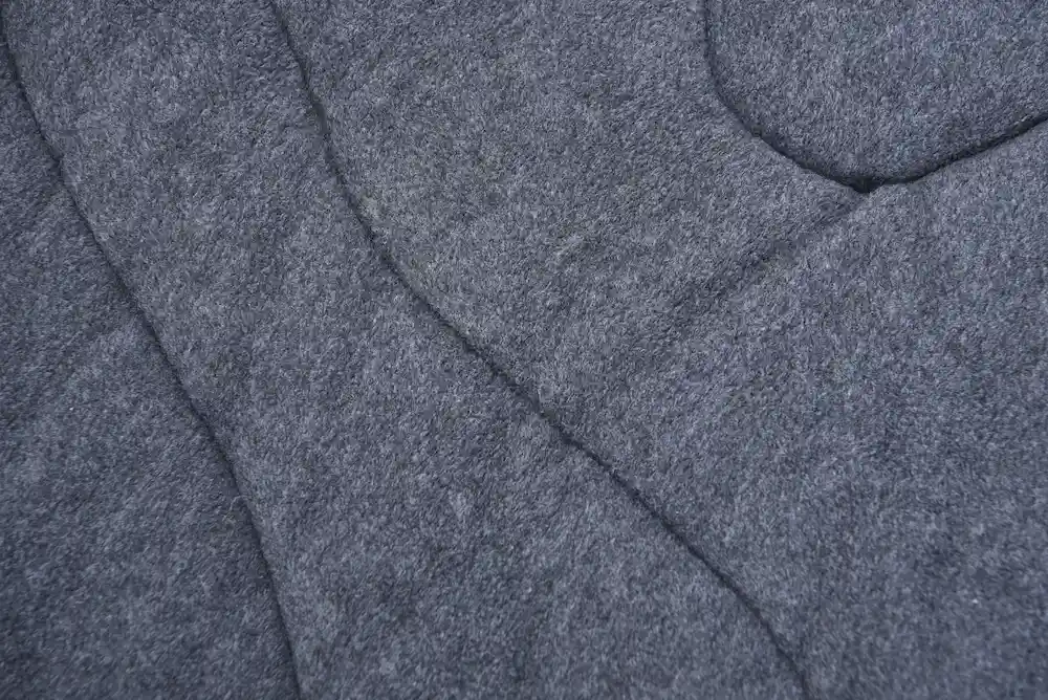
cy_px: 350
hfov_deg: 28.8
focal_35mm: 70
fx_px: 2039
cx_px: 524
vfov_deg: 19.5
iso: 320
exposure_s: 1/125
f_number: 9
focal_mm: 70
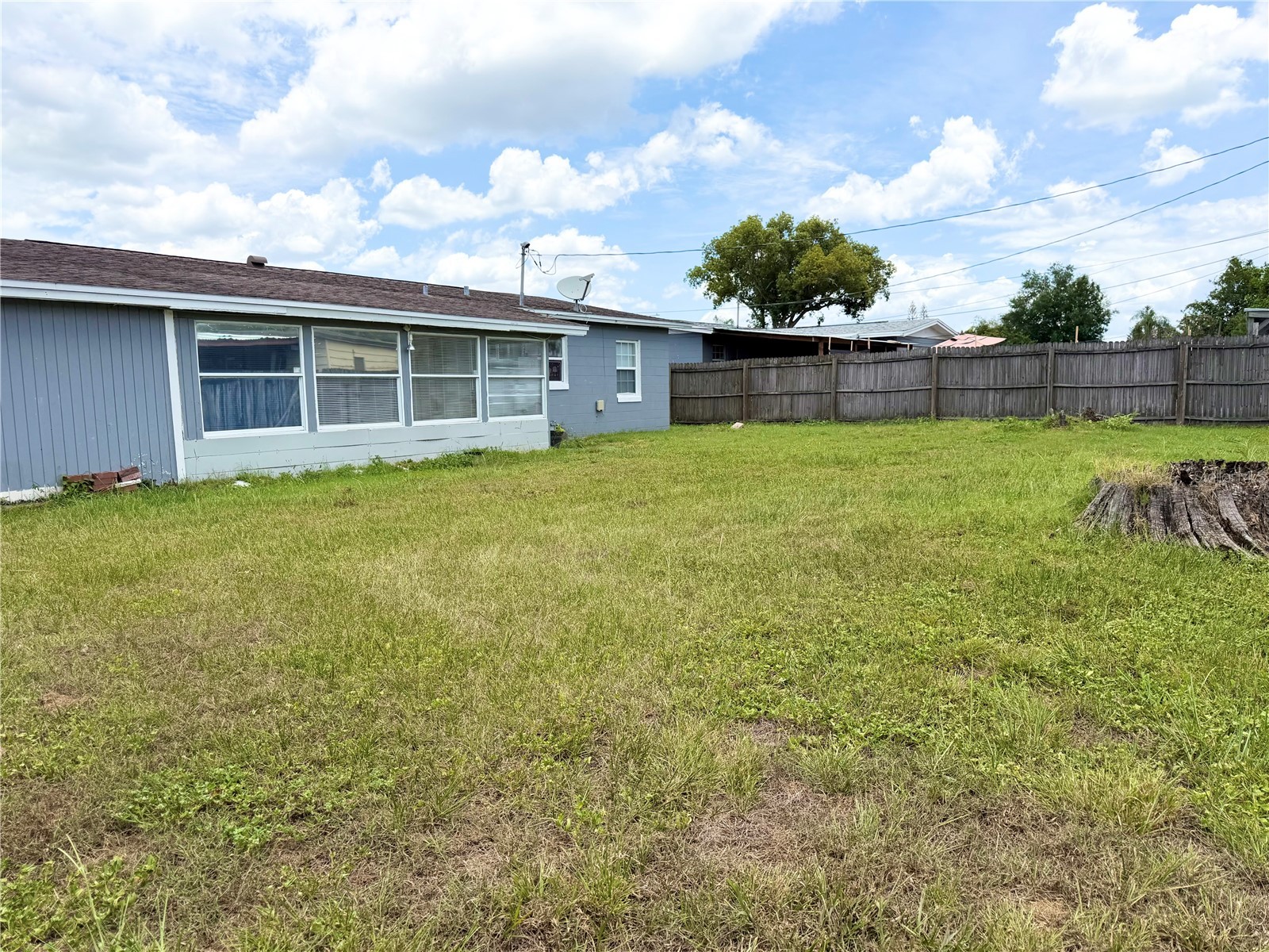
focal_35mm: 24
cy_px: 476
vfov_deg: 56.8
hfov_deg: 71.6
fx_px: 880
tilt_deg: -5.4
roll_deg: +1.7
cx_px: 634
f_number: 1.78
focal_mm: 6.76
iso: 80
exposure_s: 1/4975
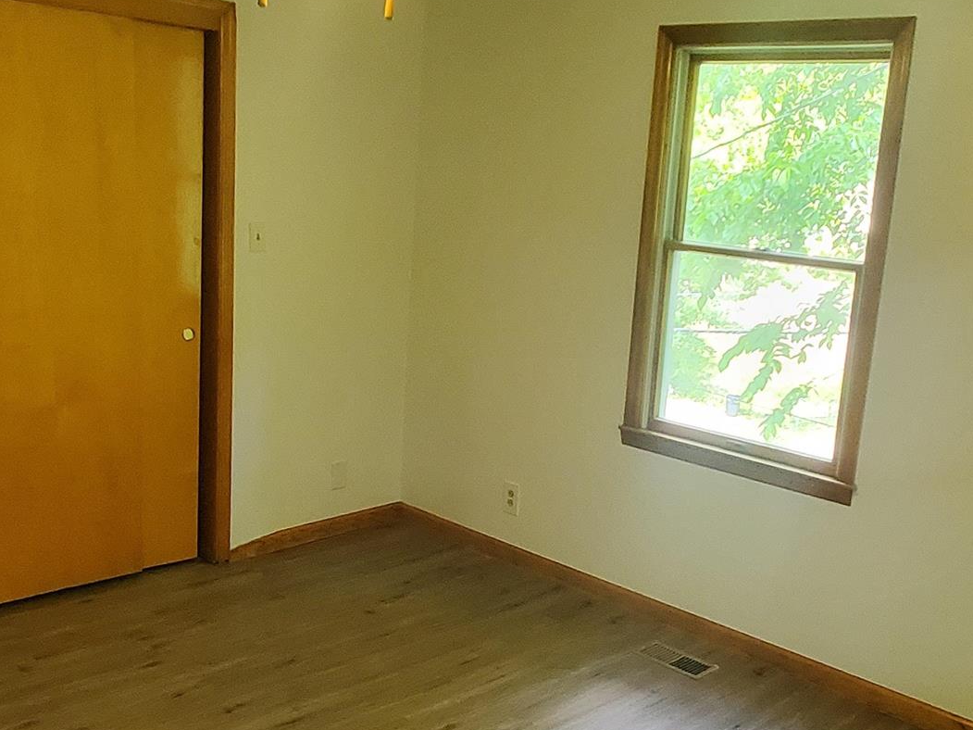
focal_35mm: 38
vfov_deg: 37.6
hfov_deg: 48.8
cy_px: 417
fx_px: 1068
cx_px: 562
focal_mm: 1.8
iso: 640
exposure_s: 1/60
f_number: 2.2
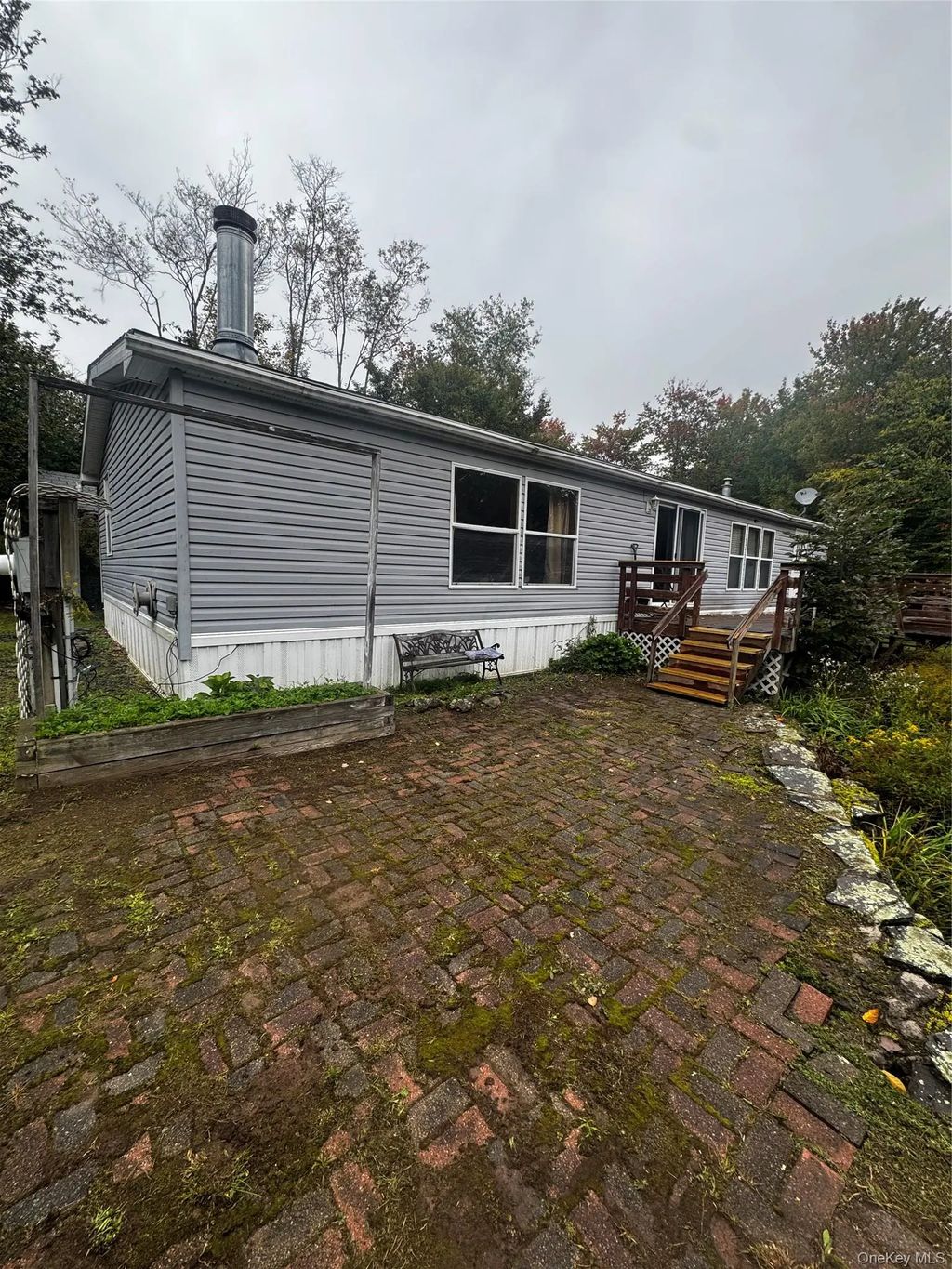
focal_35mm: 14
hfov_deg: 85.7
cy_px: 634
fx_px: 513
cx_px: 476
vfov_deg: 102.1
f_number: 2.2
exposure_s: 1/107
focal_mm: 2.22
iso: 40
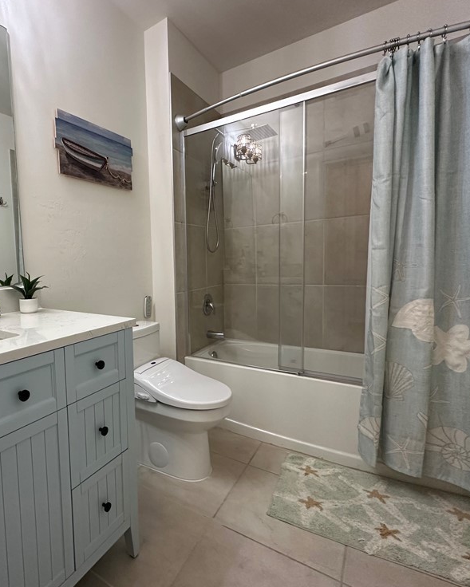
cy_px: 287
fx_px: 330
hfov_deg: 67.4
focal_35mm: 19
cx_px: 131
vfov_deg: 83.3
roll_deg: +1.7
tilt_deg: -4.7
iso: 320
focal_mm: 2.22
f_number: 2.2
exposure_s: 1/60
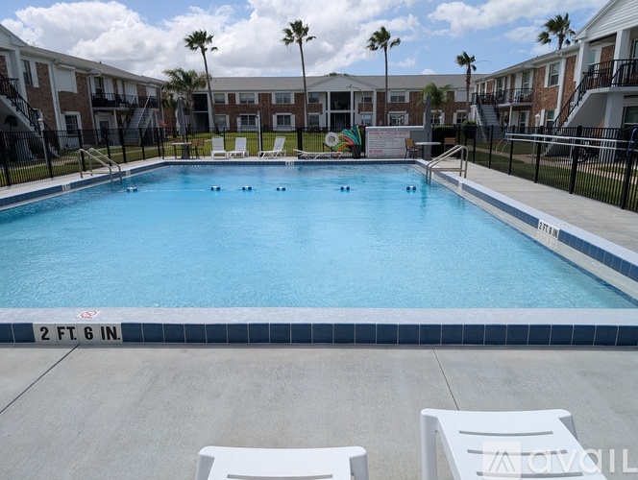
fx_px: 443
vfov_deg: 56.9
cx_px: 319
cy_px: 240
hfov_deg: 71.5
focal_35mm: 24
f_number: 1.68
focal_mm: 6.9
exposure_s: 1/2062
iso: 23
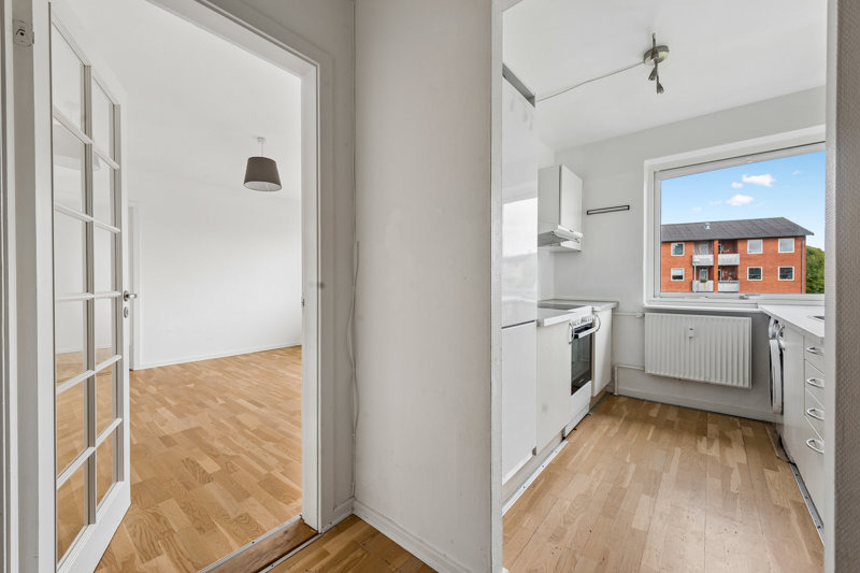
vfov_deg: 81.2
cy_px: 286
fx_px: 334
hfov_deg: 104.3
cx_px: 430
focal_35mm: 14
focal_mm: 14
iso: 250
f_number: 10
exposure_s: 1/50
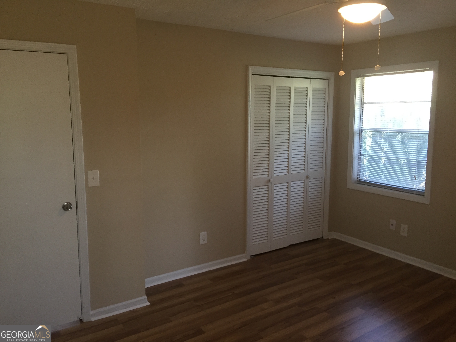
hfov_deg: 61.7
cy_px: 171
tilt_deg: -5.5
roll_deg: -0.6
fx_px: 382
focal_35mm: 29
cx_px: 228
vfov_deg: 48.2
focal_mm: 4.15
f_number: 2.2
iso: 125
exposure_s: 1/30
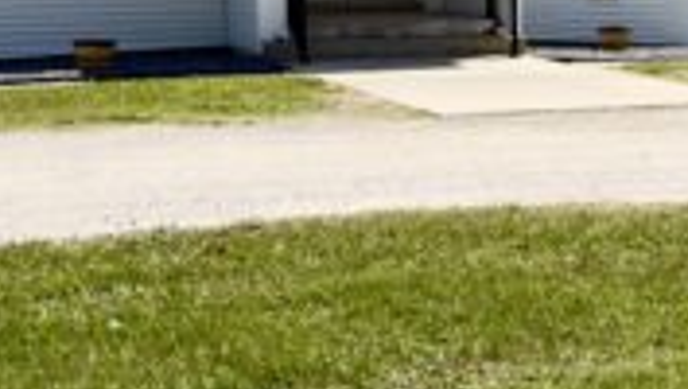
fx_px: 1771
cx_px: 669
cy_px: 19
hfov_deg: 21.3
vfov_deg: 12.4
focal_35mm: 97
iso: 64
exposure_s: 1/4926
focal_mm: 6.76
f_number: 1.78
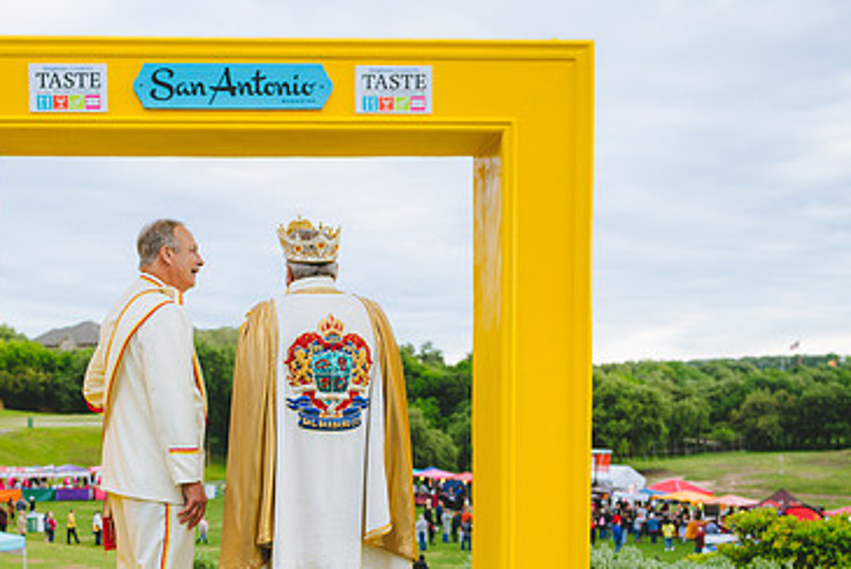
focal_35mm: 54
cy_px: 447
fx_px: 1277
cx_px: 273
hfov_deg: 36.4
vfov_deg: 24.7
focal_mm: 34
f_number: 2.8
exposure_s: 1/200
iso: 64
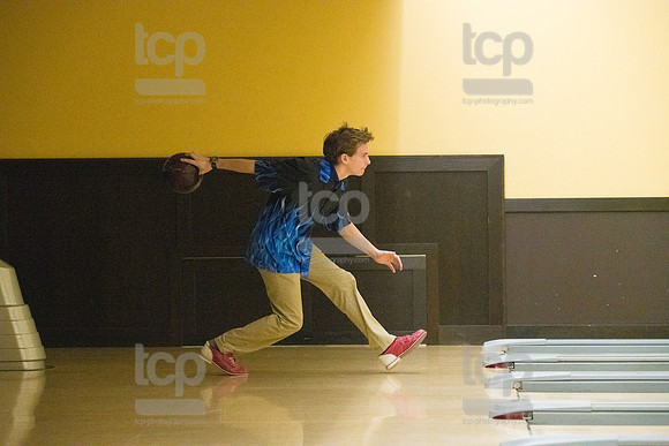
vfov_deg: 11.2
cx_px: 334
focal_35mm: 122
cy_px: 223
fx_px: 2268
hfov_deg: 16.8
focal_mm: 122
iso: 10000
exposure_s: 1/1000
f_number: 4.5
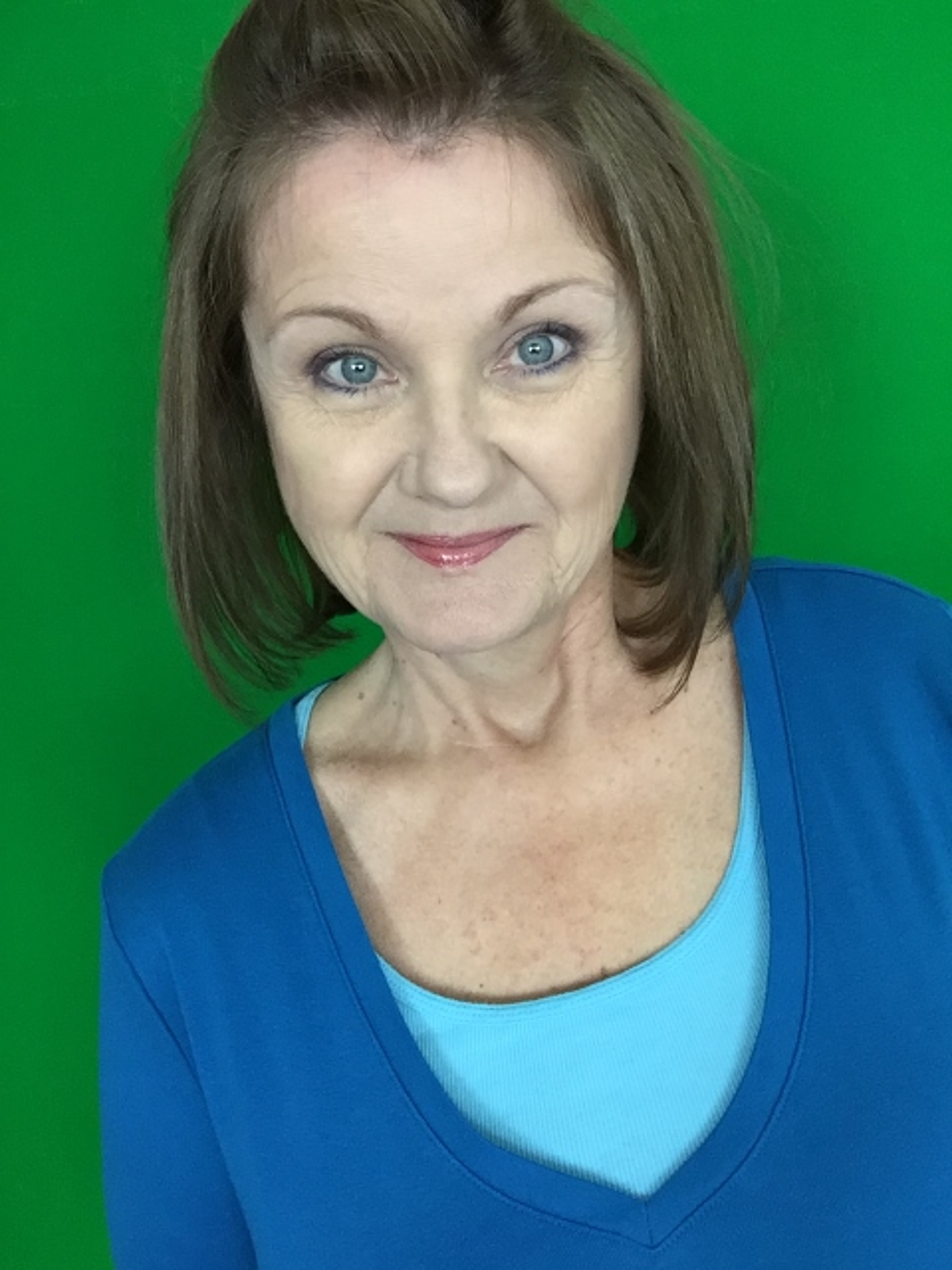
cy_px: 635
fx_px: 1137
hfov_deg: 45.4
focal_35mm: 31
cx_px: 476
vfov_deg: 58.4
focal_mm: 2.65
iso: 125
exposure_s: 1/33
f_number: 2.2
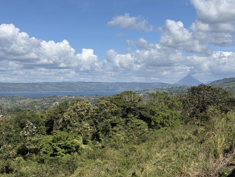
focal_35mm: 48
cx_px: 118
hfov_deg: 39.7
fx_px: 326
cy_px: 88
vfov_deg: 30.3
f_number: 1.78
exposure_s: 1/7874
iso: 64
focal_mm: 6.76
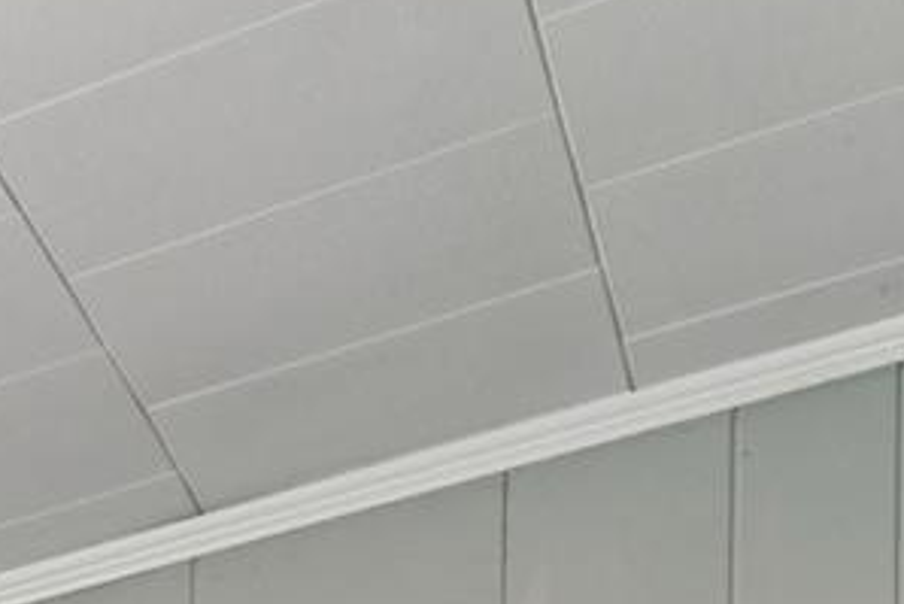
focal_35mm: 114
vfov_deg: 9.1
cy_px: 1932
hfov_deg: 10.3
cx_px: -2057
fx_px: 2867
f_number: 13
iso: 100
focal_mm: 16.6
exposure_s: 3.2
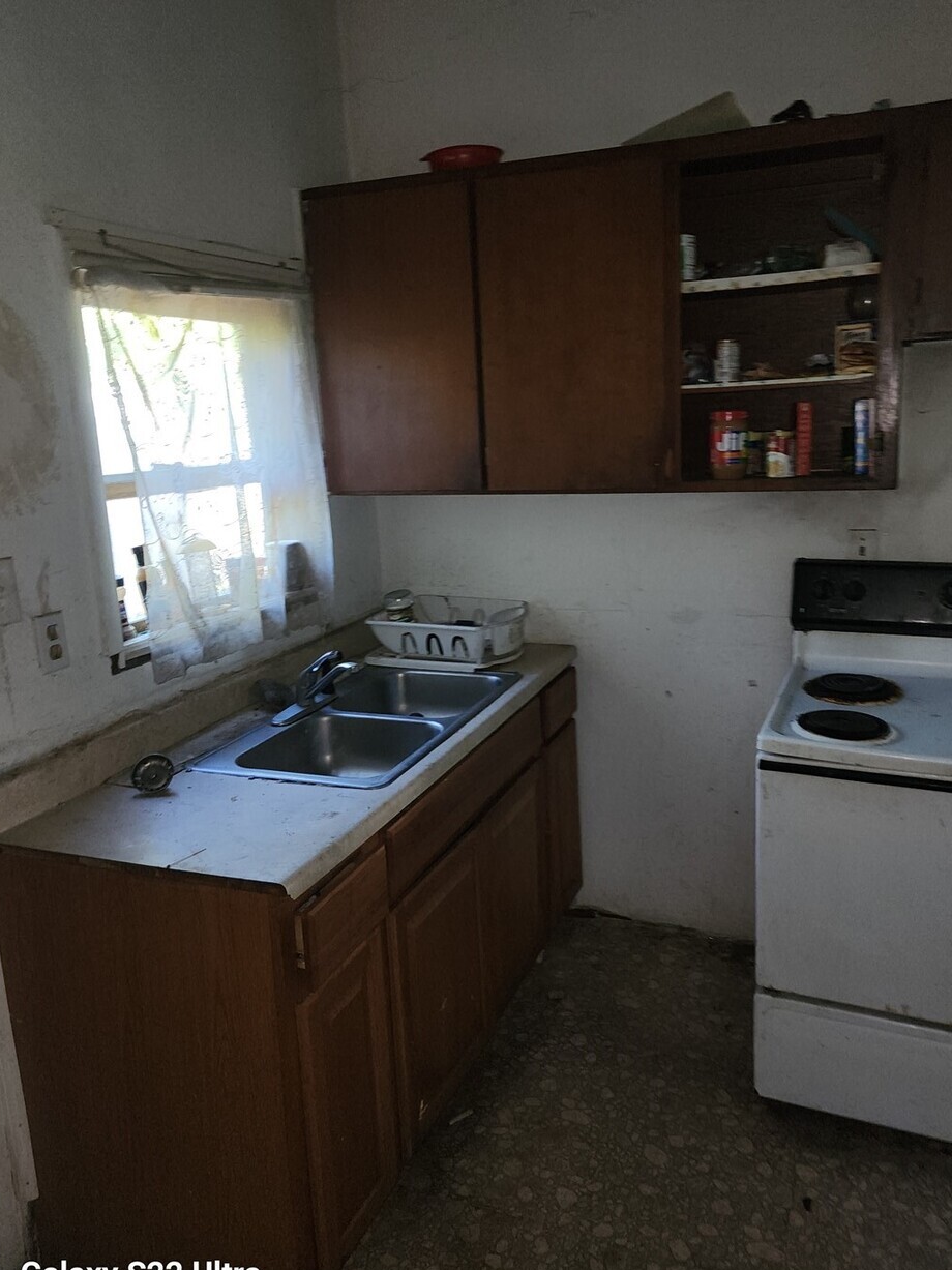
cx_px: 509
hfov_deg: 51.3
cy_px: 613
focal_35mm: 27
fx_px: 990
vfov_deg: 65.3
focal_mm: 6.4
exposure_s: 1/15
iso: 125
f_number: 1.8
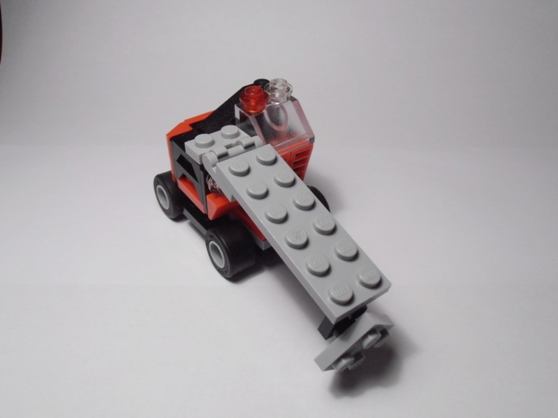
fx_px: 596
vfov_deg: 38.7
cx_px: 279
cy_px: 209
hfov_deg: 50.1
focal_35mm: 37
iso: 100
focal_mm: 6.61
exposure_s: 1/100
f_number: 3.9
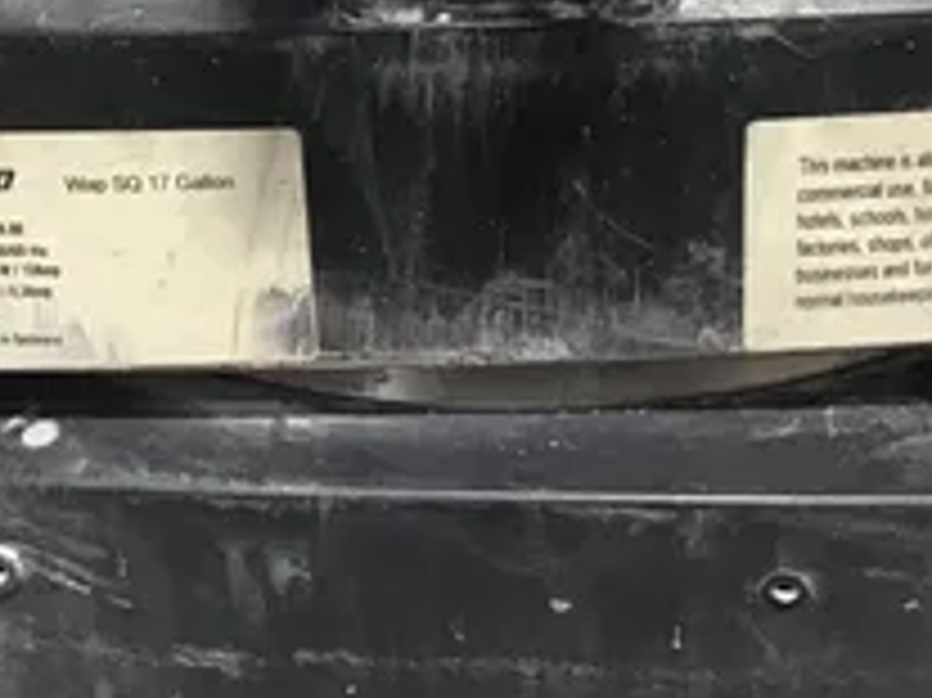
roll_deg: +0.5
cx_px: 563
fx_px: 1615
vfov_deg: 23.5
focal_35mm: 60
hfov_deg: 32.1
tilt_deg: -23.7
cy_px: 27
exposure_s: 1/15
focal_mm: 3.3
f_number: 2.4
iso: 320
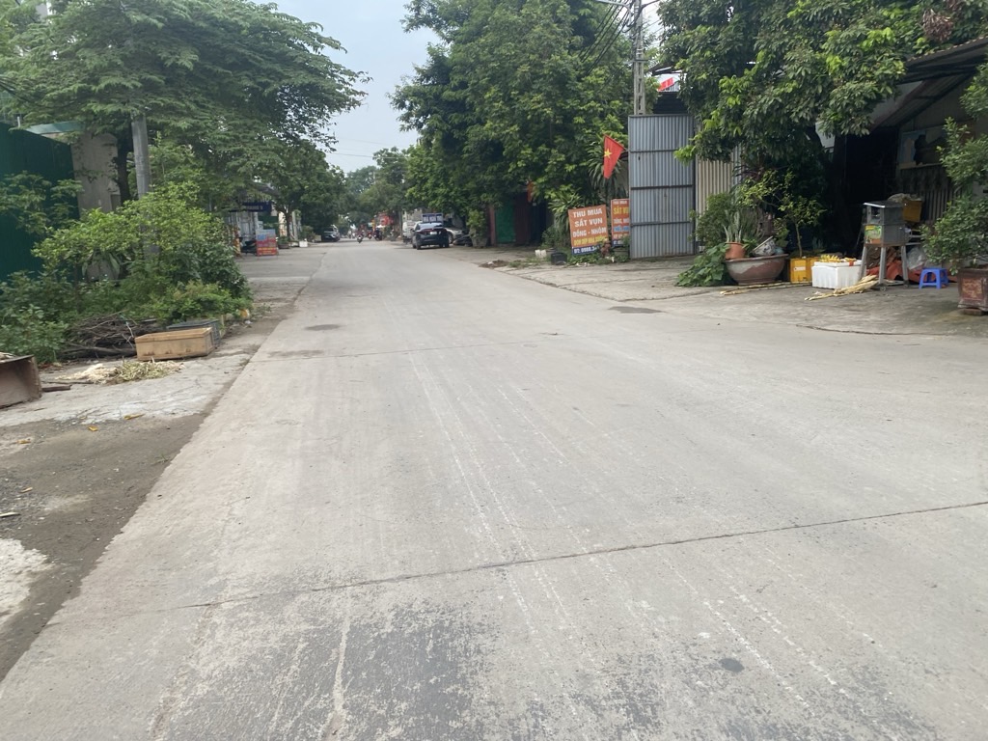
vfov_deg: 53.1
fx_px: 742
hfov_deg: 67.3
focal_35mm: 26
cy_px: 370
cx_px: 494
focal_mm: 4.25
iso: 32
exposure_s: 1/122
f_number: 1.8
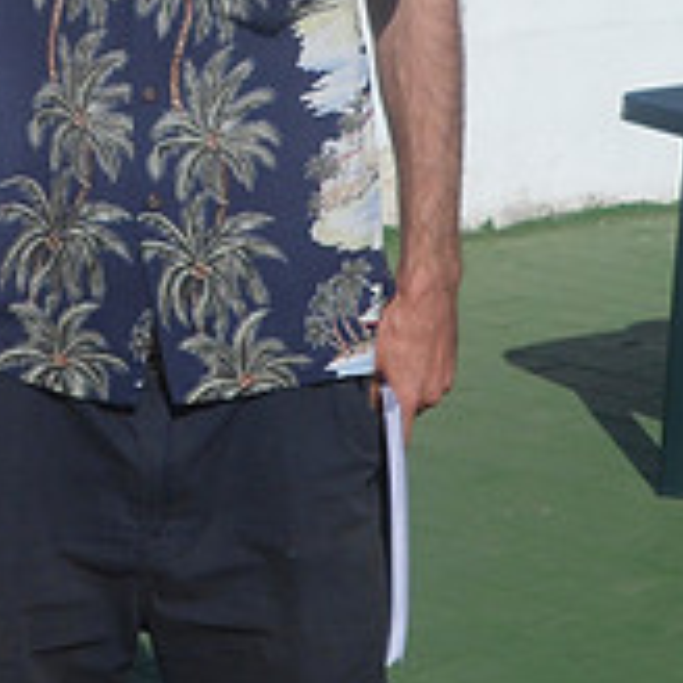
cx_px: 42
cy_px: -35
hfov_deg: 13.2
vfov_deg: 13.1
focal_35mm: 131
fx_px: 2924
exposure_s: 1/1500
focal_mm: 7.8
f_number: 4.2
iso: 80
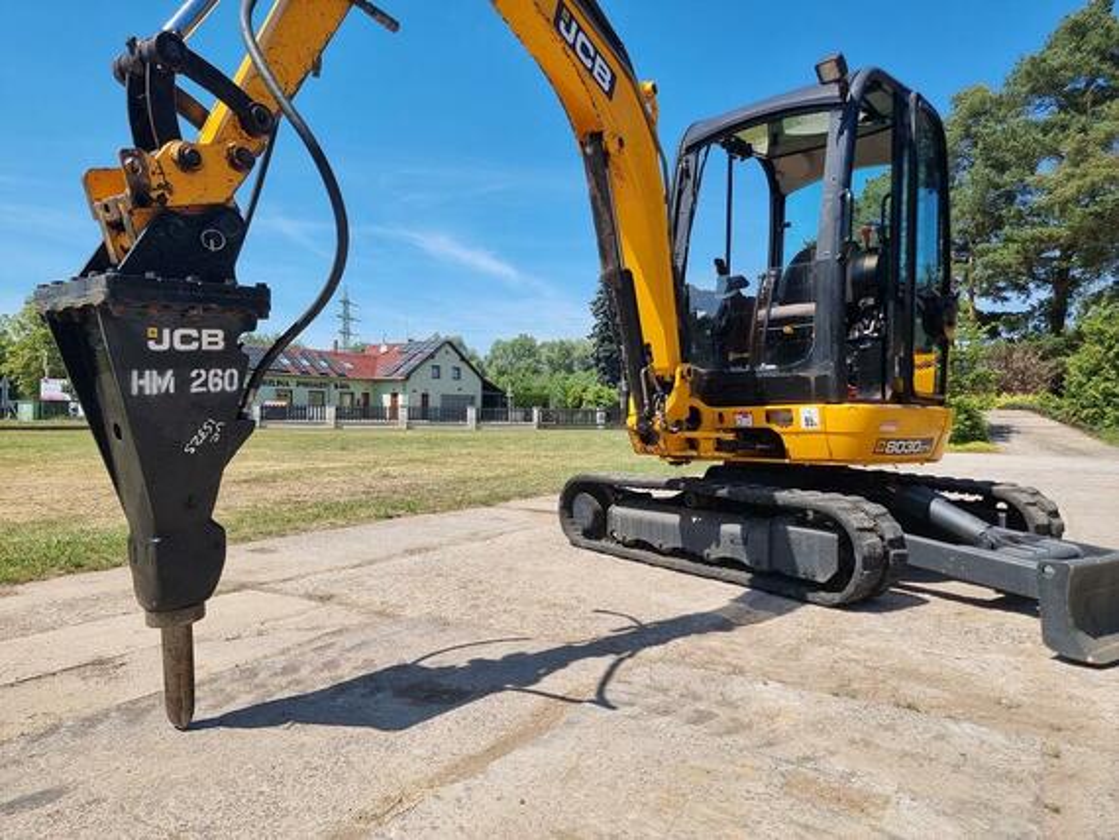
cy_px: 420
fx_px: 776
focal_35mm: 24
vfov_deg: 56.9
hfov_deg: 71.6
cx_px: 560
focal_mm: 6.7
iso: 50
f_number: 1.8
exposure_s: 1/906
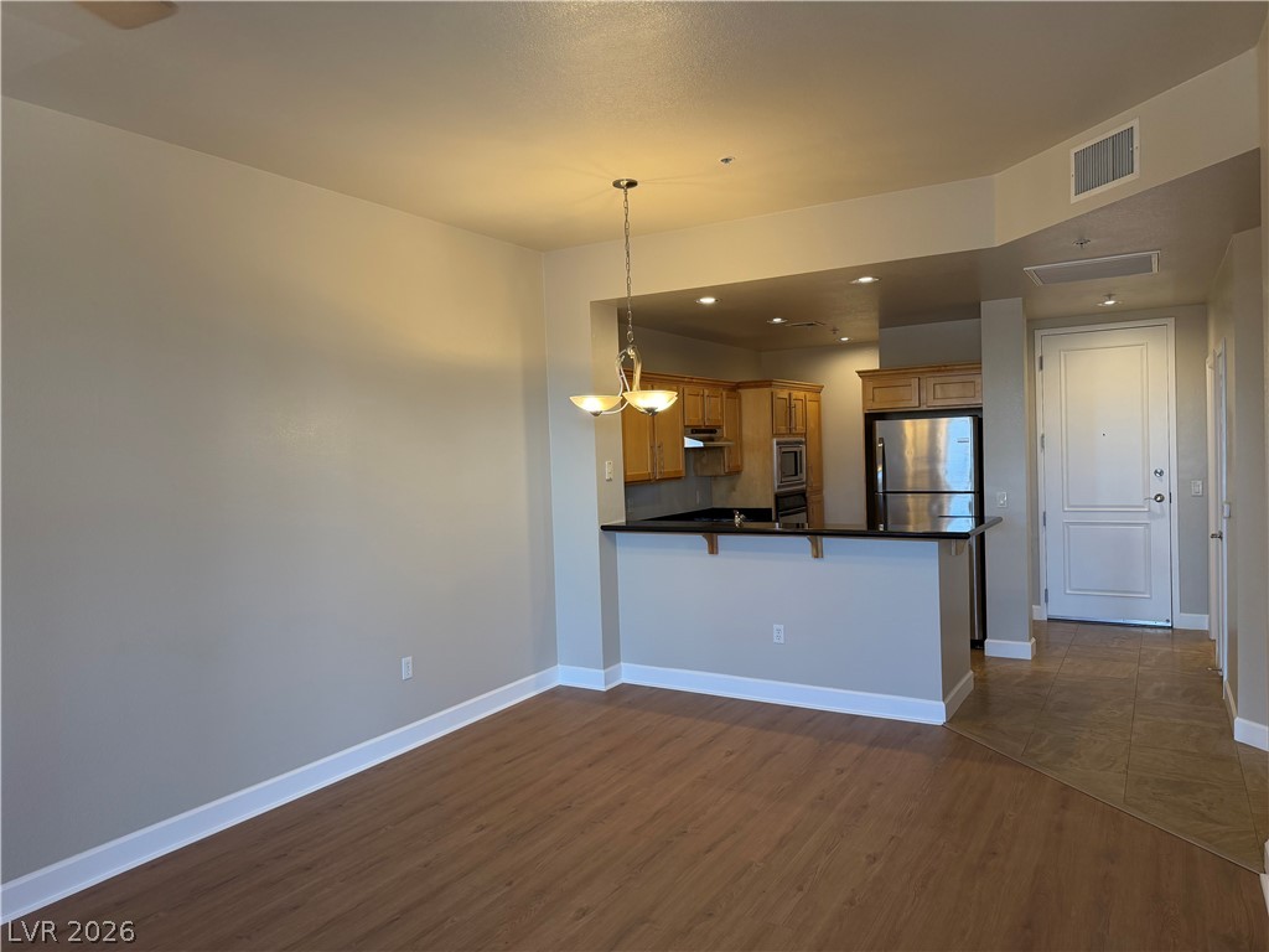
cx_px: 634
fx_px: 880
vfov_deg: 56.8
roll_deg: +2.1
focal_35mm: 24
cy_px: 476
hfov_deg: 71.6
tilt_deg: -1.0
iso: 160
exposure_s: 1/143
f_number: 1.78
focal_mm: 6.76
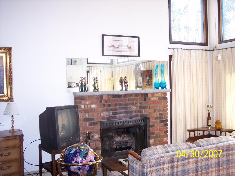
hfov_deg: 47.9
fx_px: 265
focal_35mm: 39
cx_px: 118
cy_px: 88
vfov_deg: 36.8
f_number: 2.8
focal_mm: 8
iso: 140
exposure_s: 1/60
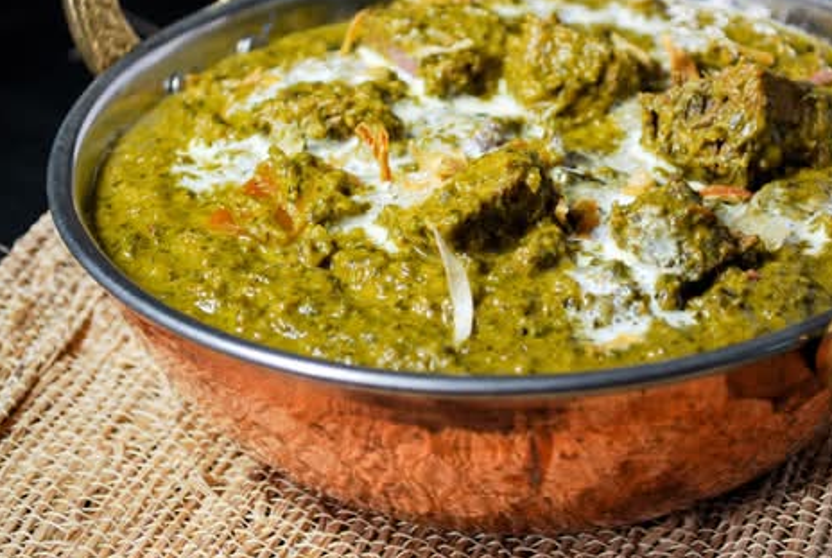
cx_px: 514
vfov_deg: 13.5
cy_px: 217
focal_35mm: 102
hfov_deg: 20.0
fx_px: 2361
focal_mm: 48
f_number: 5.6
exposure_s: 1/60
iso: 250
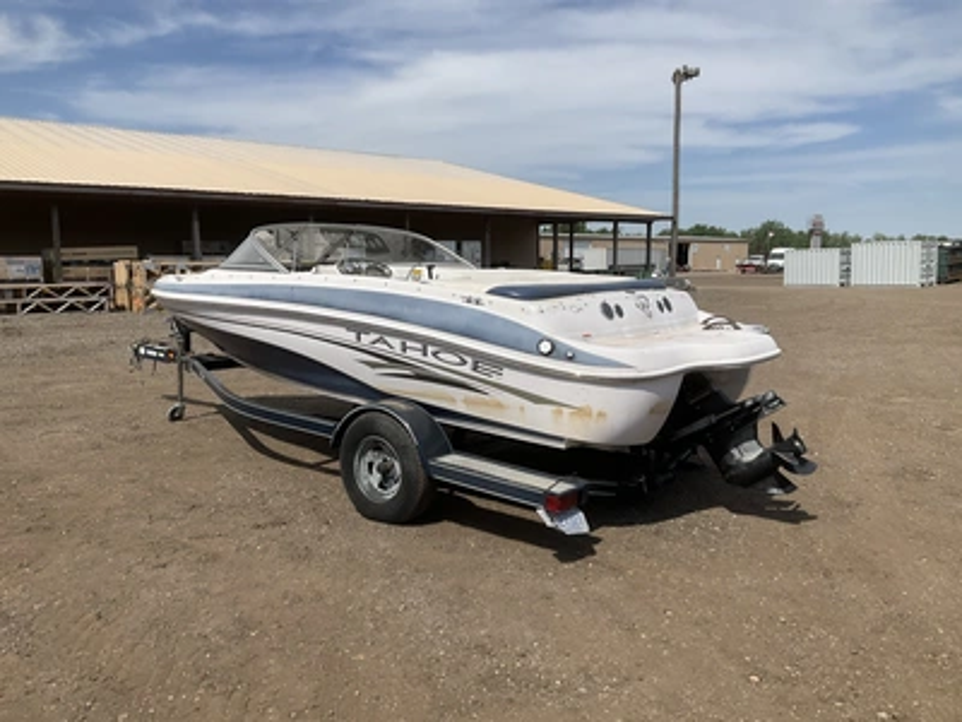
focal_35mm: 29
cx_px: 481
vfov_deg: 48.2
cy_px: 361
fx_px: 806
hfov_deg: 61.7
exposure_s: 1/3125
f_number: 1.8
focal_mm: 3
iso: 25
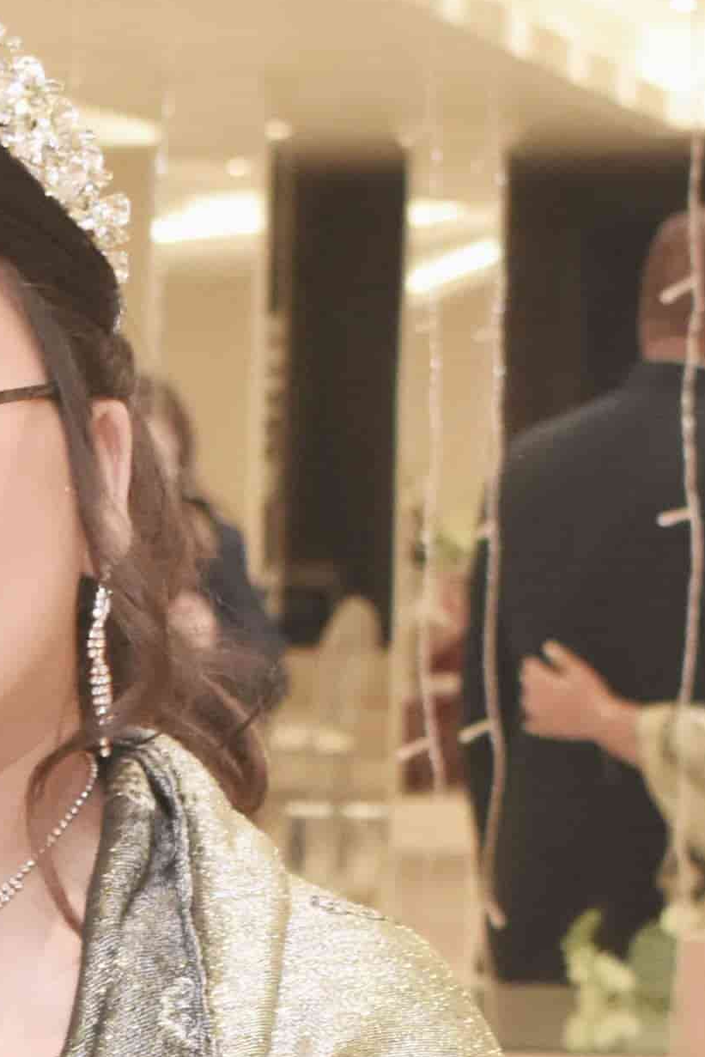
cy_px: 1252
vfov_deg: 8.7
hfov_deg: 5.8
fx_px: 6871
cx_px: -560
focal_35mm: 234
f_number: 5
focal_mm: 32
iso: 1600
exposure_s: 1/100
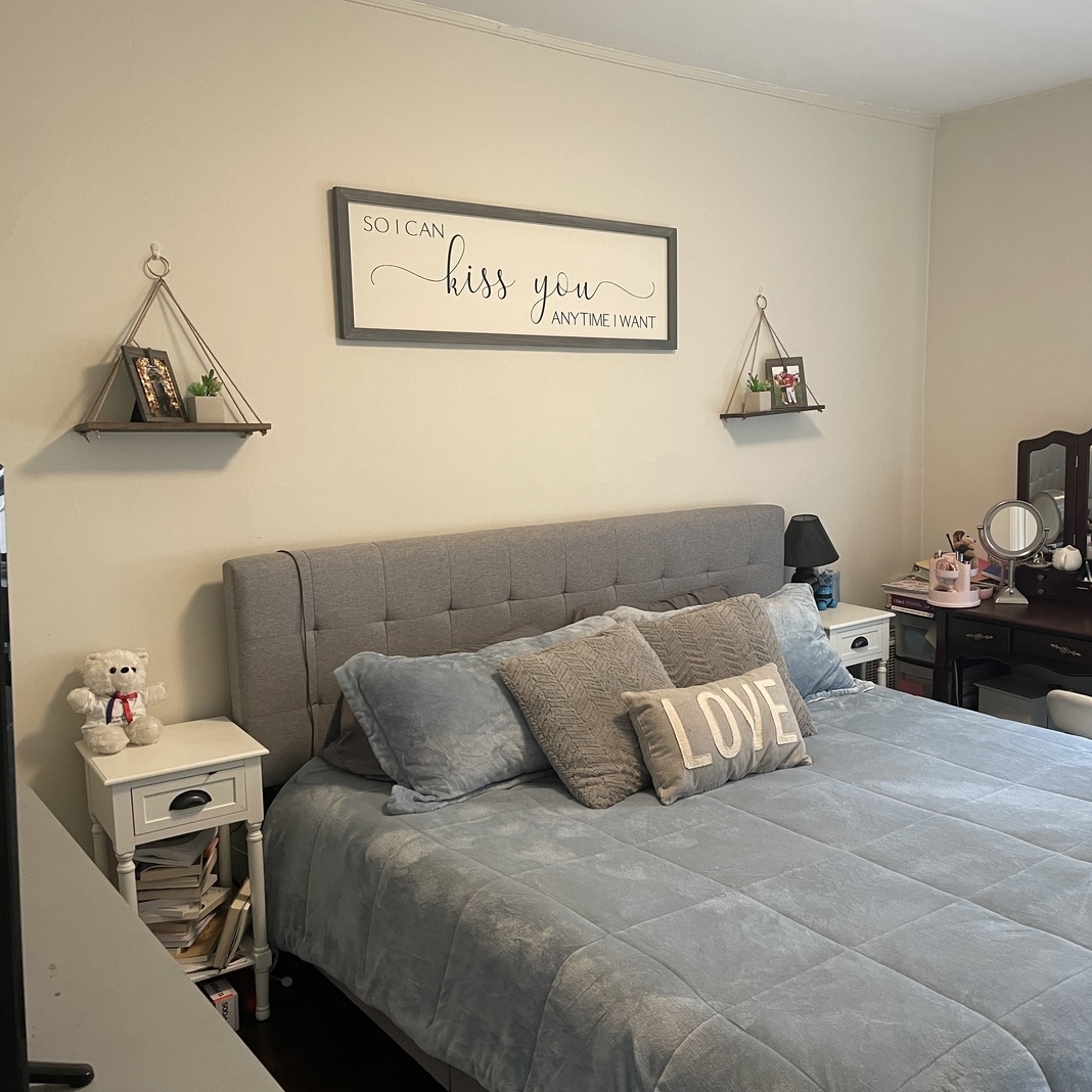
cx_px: 676
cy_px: 551
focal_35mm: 31
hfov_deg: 52.0
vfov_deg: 52.5
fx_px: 1106
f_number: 1.6
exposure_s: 1/60
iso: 125
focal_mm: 4.2
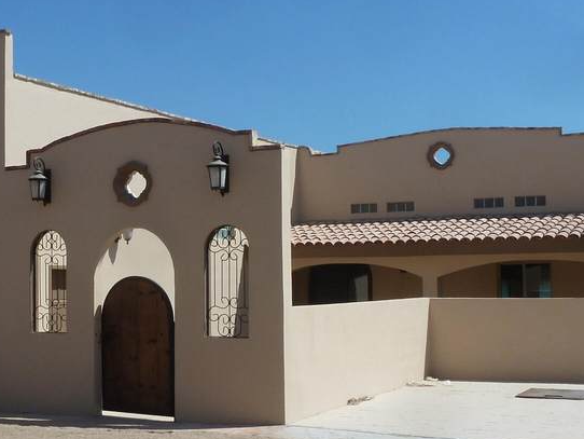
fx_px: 996
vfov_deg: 24.8
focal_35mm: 59
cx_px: 157
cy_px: 247
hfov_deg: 32.2
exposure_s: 1/500
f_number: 5.6
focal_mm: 4.1
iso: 80
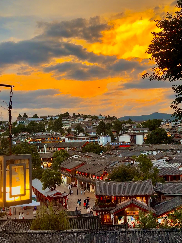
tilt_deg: +3.3
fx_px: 336
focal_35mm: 48
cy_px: 122
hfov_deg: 30.3
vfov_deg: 39.7
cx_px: 91
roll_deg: +2.0
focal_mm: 6.76
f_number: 1.78
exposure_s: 1/217
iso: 50
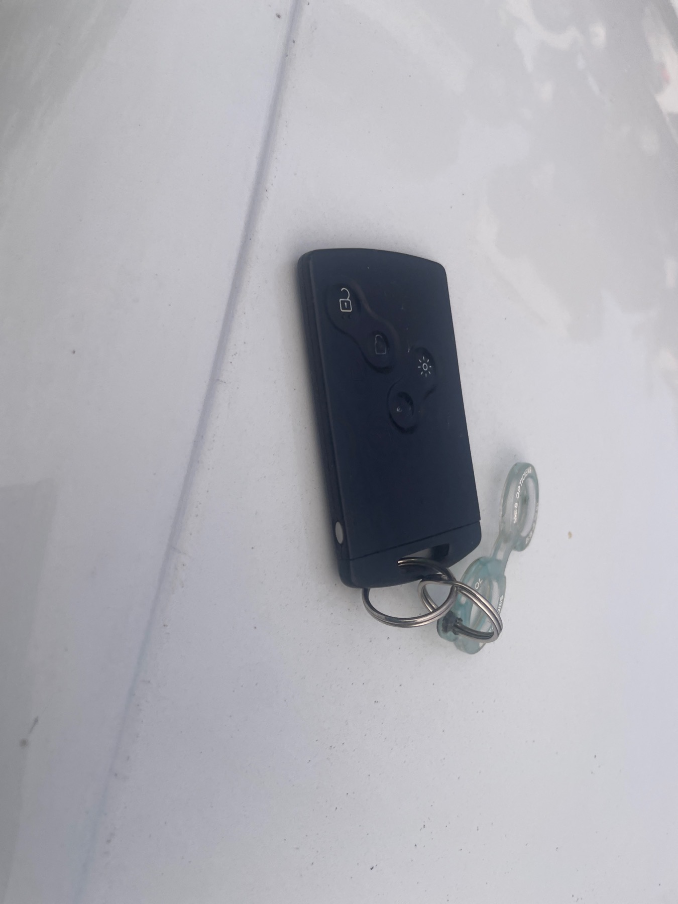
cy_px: 452
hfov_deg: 53.1
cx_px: 339
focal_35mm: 26
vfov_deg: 67.3
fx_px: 679
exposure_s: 1/849
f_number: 1.6
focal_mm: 4.2
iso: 32
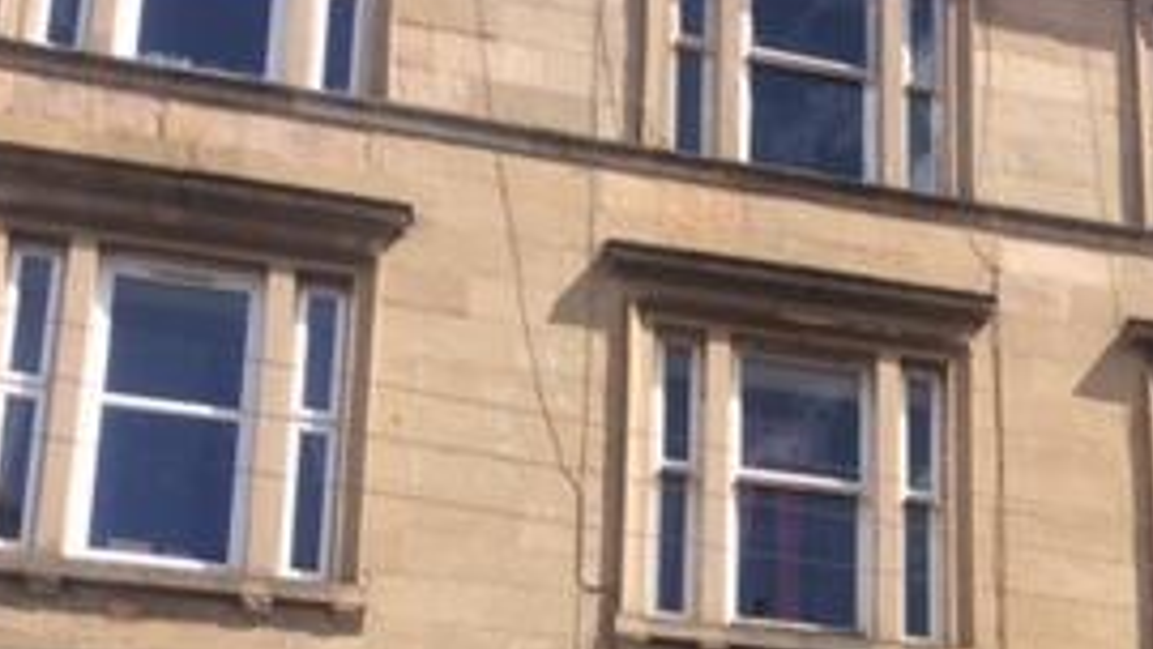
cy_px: 905
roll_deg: +0.6
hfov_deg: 26.6
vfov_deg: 15.2
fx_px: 2293
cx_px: 1174
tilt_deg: +16.7
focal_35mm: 75
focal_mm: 4.15
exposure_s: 1/1520
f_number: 2.2
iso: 32
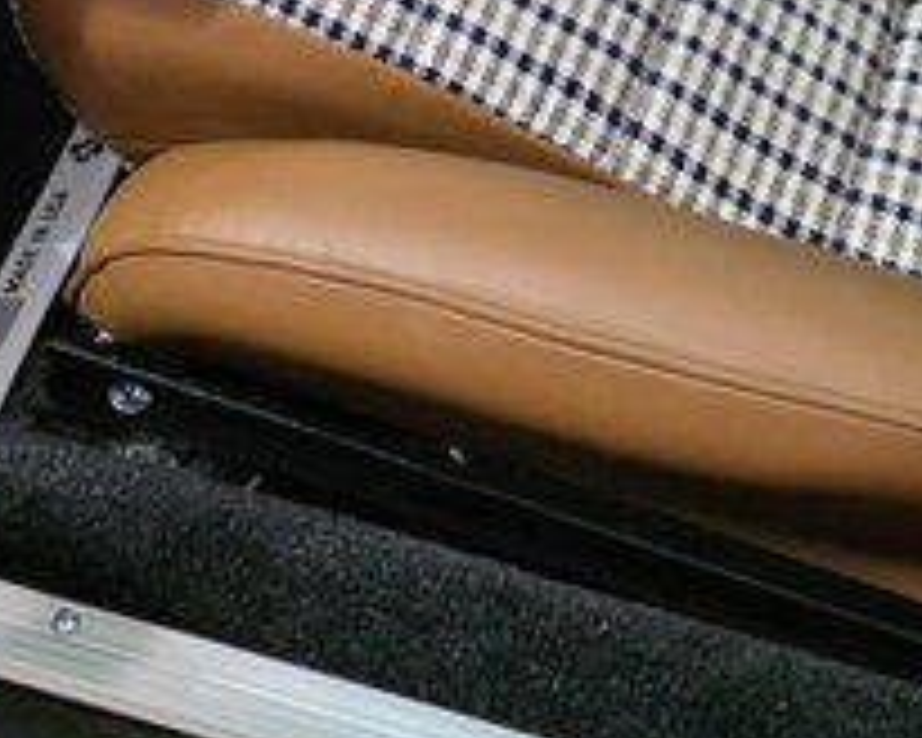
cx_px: 508
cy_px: -734
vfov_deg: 12.2
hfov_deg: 17.2
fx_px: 3056
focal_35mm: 112
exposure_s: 1/120
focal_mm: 6.3
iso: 2500
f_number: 1.7
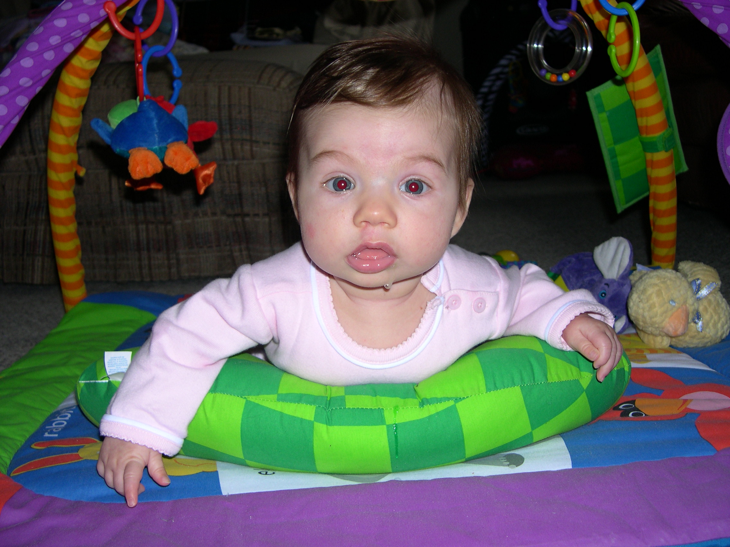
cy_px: 274
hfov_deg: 49.0
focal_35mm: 38
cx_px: 365
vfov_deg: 37.7
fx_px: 801
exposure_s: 1/60
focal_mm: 8
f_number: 2.8
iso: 100
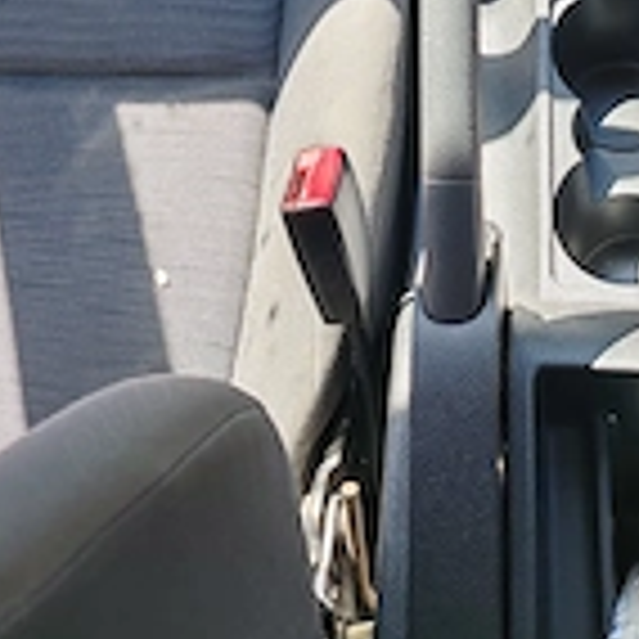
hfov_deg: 25.7
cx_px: 360
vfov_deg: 22.2
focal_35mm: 67
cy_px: -256
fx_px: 1399
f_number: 1.9
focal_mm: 6.12
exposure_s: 1/110
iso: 50
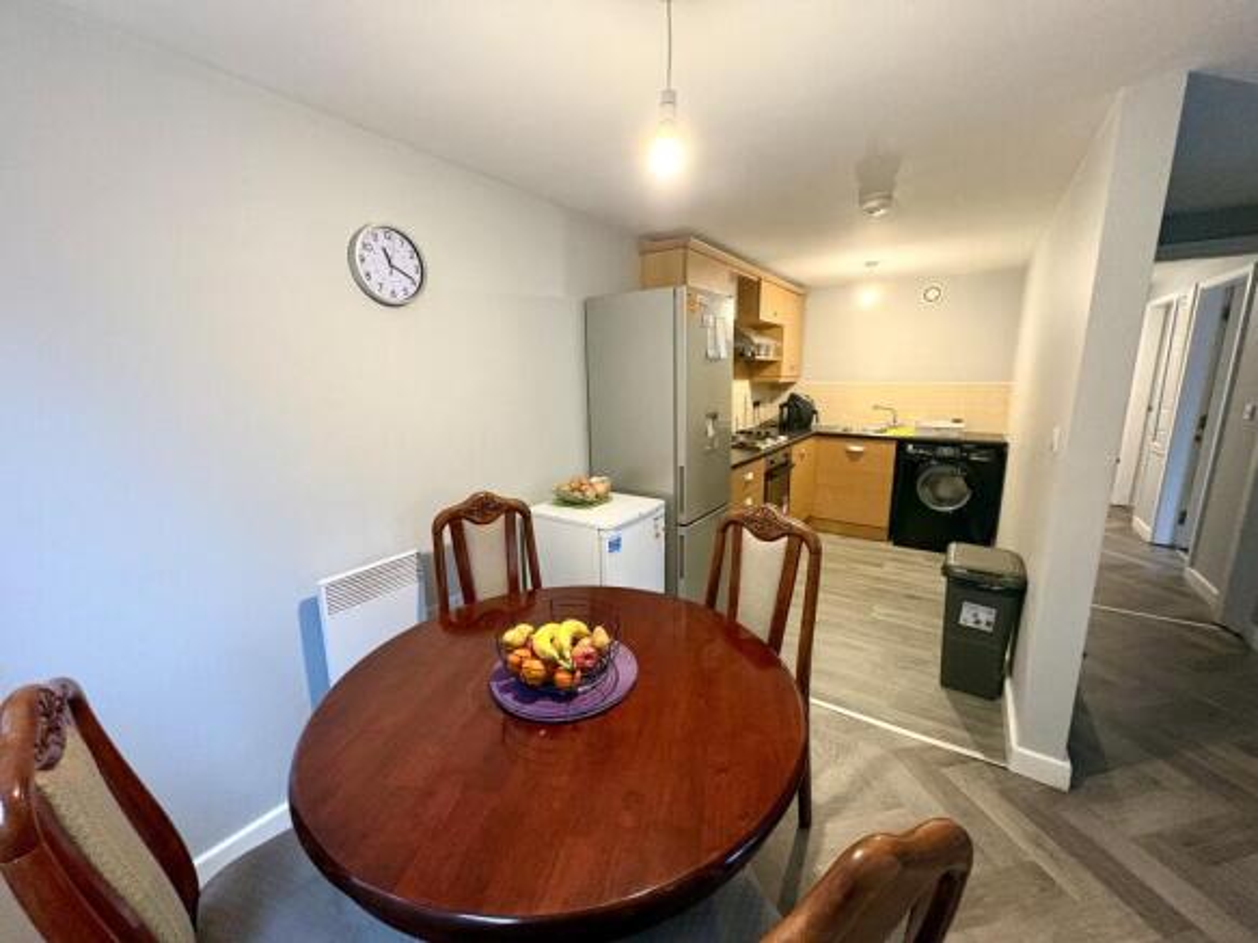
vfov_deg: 85.7
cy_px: 472
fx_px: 509
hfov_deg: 102.1
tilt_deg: -10.8
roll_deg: +1.4
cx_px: 629
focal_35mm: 14
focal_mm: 2.22
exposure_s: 1/50
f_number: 2.2
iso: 640
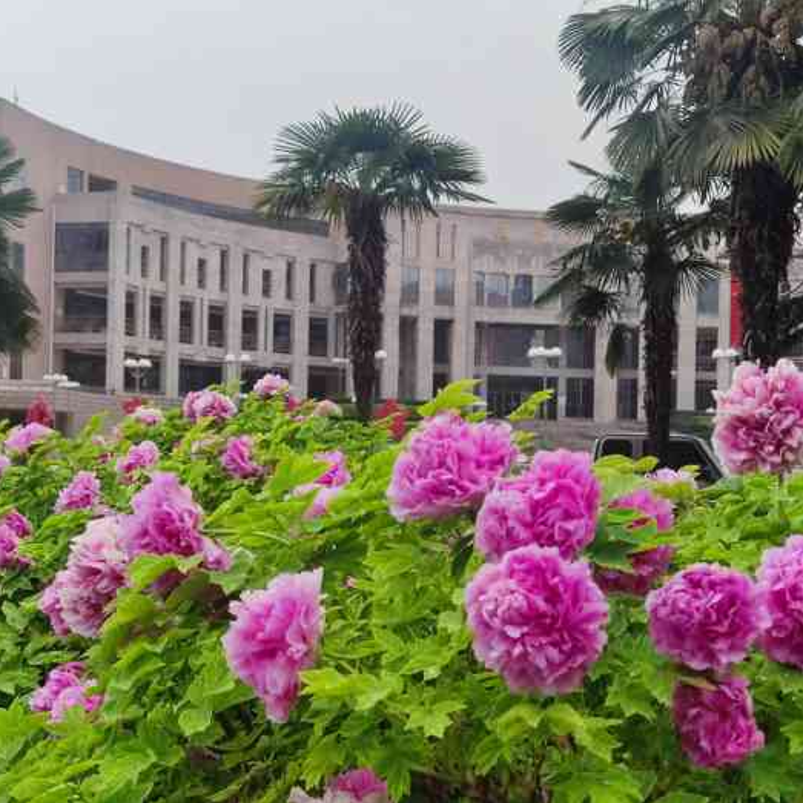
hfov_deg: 29.5
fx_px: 1522
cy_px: 402
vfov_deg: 29.6
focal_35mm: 58
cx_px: 433
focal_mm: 6.72
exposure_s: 1/1429
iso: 50
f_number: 1.69
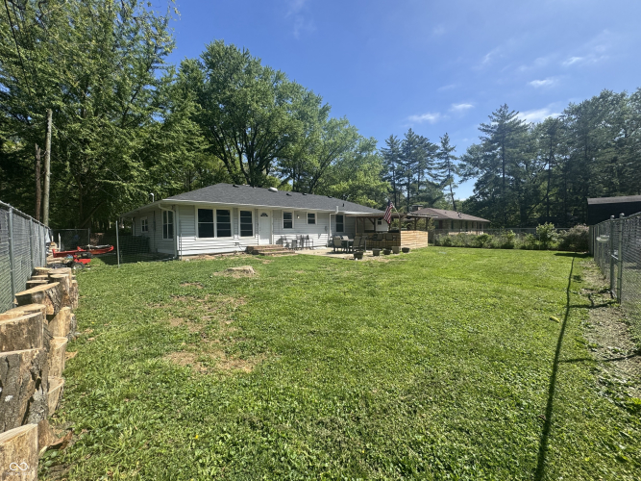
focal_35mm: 14
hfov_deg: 102.1
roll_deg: +1.4
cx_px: 320
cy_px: 240
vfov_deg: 85.7
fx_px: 259
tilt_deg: -2.7
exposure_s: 1/1236
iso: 50
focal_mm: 2.22
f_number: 2.2
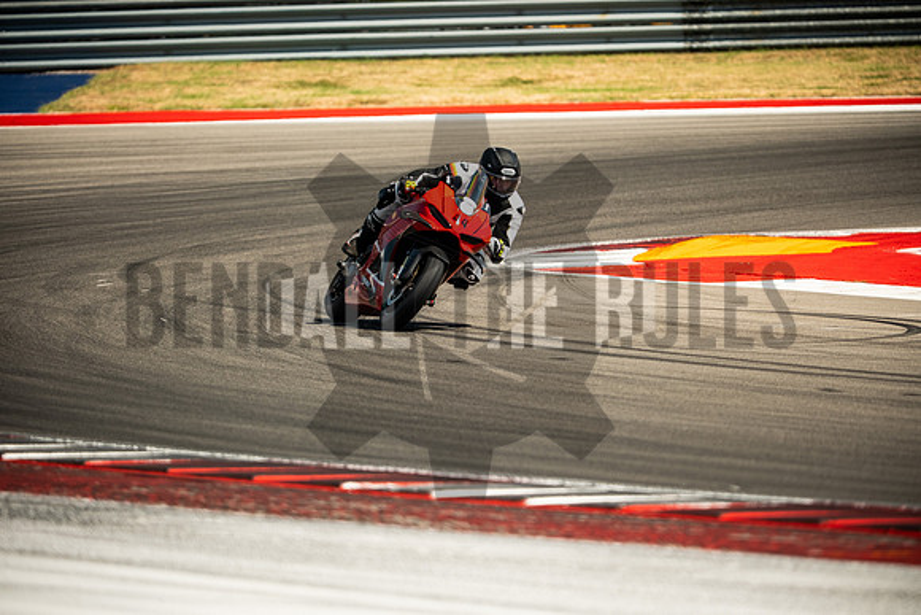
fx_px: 10747
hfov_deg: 4.9
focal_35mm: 420
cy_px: 308
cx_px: 460
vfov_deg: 3.3
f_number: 2.8
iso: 250
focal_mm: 280
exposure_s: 1/2000
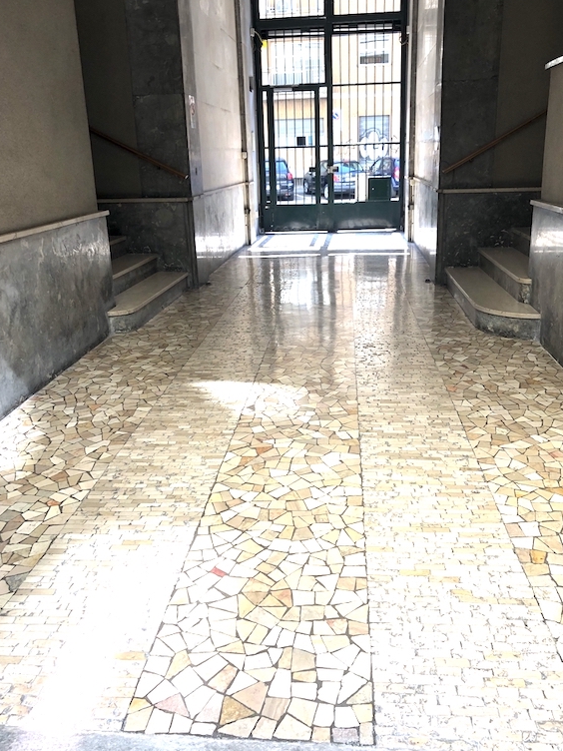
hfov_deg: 46.8
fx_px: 651
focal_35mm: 30
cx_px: 283
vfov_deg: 60.0
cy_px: 364
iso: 20
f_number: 1.8
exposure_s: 1/120
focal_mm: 3.99
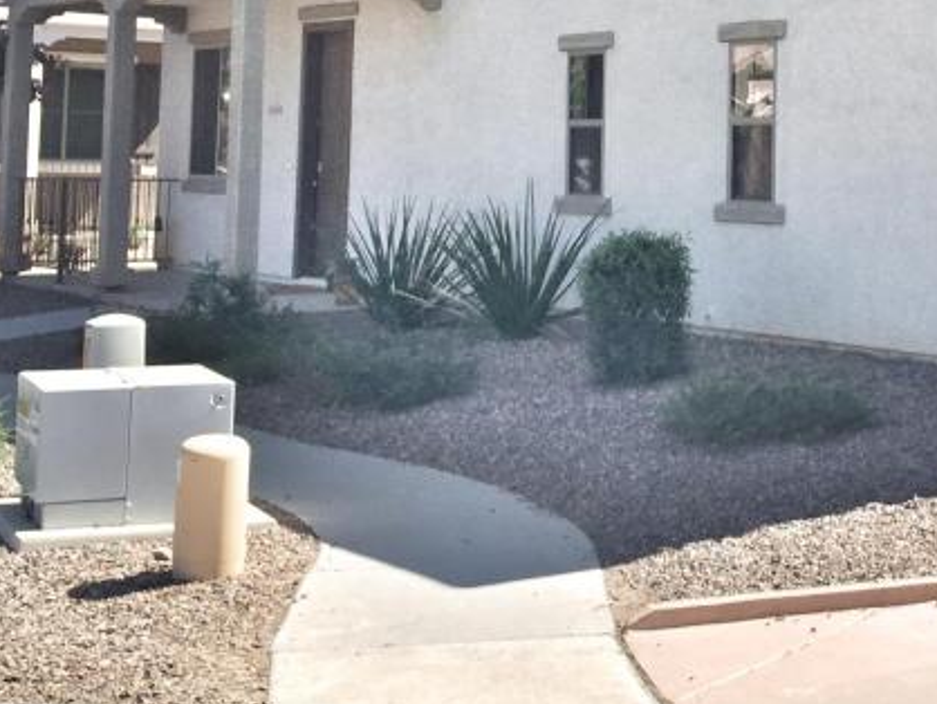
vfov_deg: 20.2
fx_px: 1923
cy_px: 34
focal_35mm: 71
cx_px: 890
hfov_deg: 26.2
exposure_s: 1/1522
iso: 32
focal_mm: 4.15
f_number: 2.2
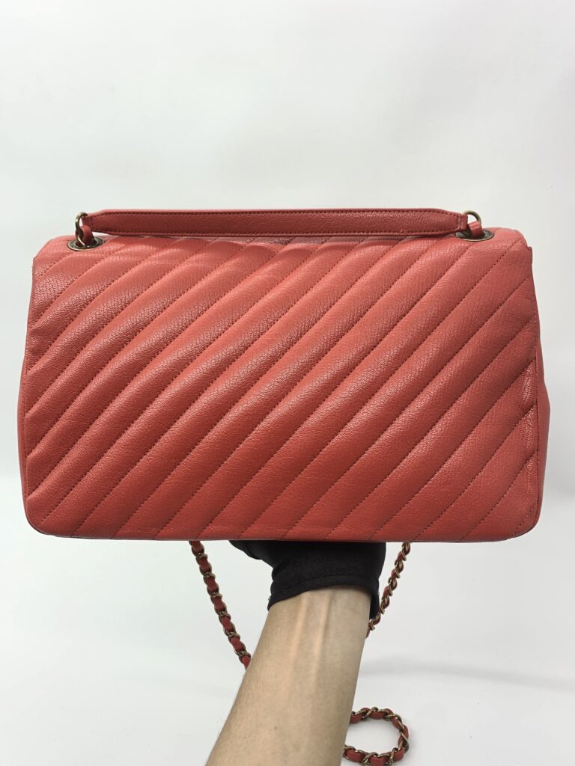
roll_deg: +3.5
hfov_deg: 53.1
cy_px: 383
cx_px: 288
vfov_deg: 67.3
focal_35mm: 26
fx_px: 576
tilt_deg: -24.0
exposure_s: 1/100
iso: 64
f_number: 1.8
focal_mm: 4.25
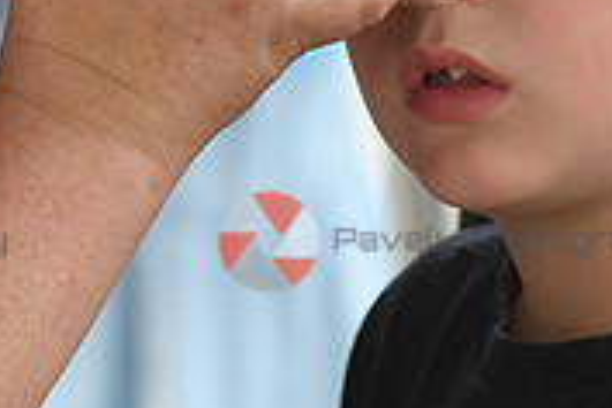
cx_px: 142
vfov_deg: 3.0
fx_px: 7683
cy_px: 126
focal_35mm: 452
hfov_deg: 4.6
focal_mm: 92
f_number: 4
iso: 1000
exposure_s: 1/640
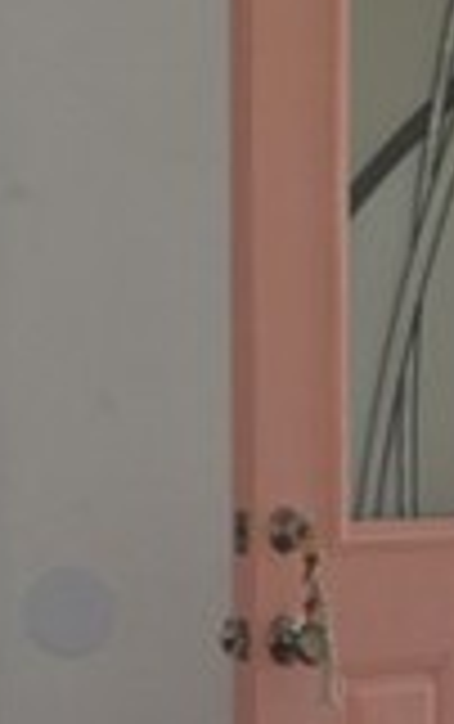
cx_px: 737
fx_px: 4975
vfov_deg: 8.2
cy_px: 836
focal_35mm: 252
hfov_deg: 5.2
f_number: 4.2
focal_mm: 26
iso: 250
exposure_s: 1/125
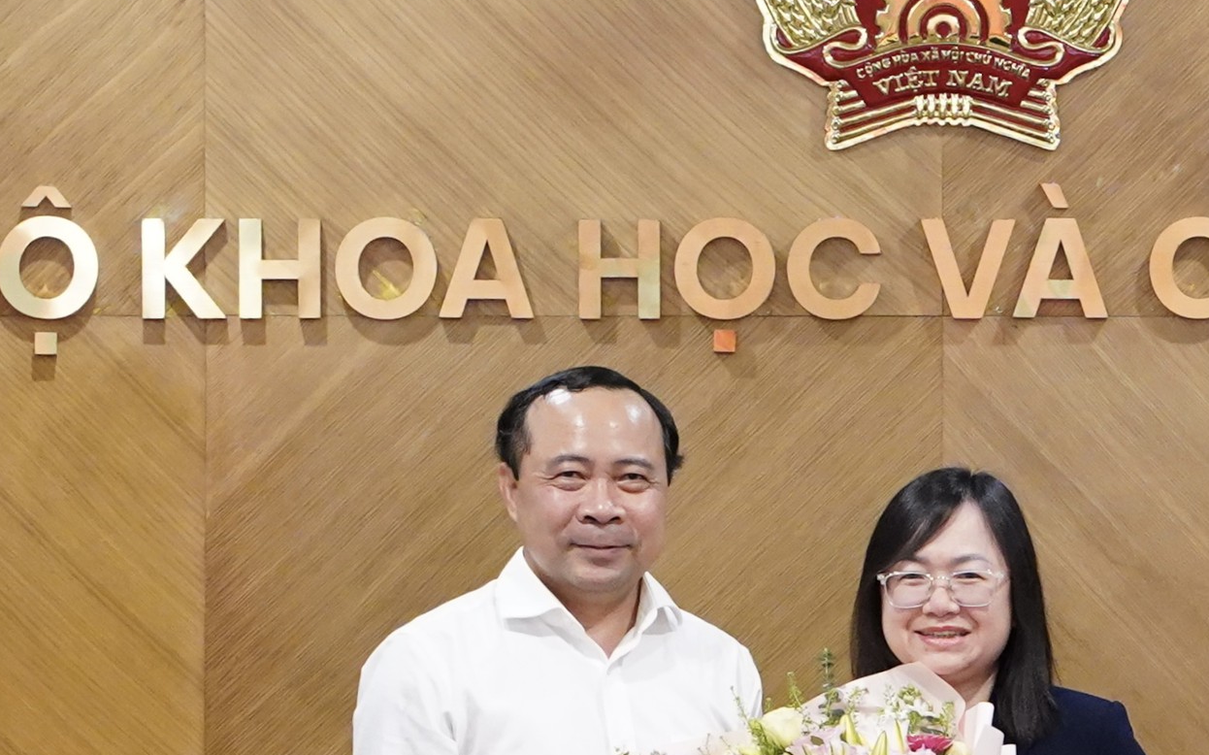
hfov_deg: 9.5
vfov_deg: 6.0
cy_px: 457
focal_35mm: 220
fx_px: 7247
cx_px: 846
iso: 5000
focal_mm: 105
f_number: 4.5
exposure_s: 1/160
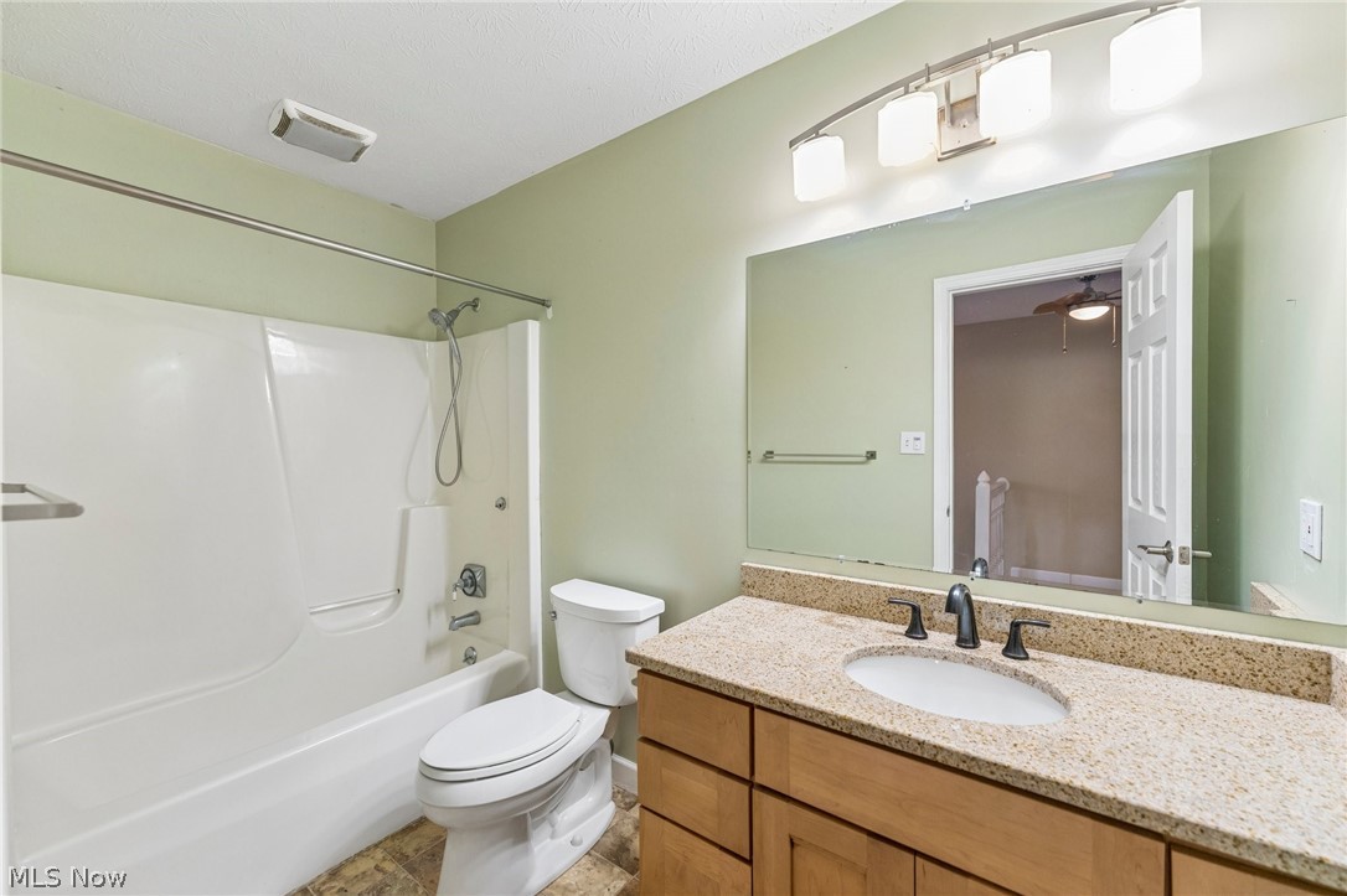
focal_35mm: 14
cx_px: 674
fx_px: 524
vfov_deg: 81.2
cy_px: 448
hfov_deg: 104.3
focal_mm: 14
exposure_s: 1/30
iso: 200
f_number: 4
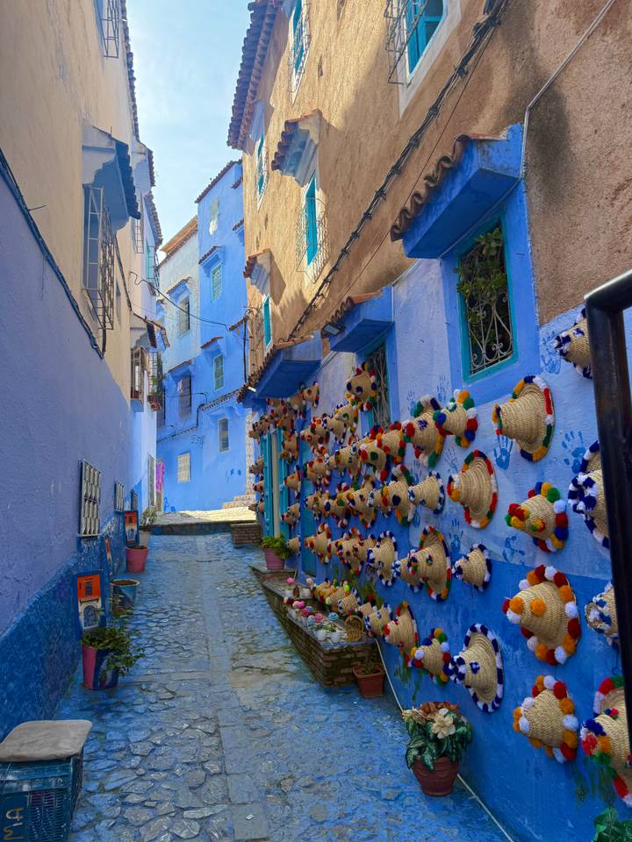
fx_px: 584
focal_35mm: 24
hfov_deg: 56.8
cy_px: 421
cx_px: 316
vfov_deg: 71.6
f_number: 1.78
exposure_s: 1/1060
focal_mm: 6.76
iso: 100
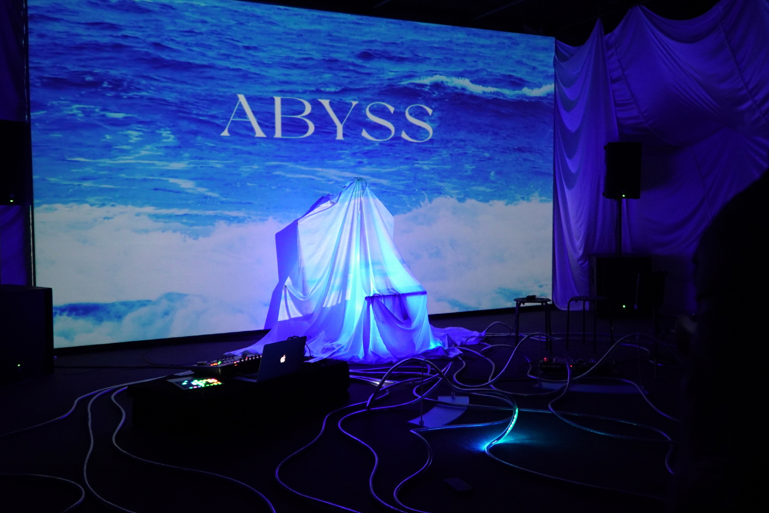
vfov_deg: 41.1
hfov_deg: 58.7
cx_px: 379
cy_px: 242
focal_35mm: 32
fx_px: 684
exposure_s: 1/30
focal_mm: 20
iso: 1600
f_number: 4
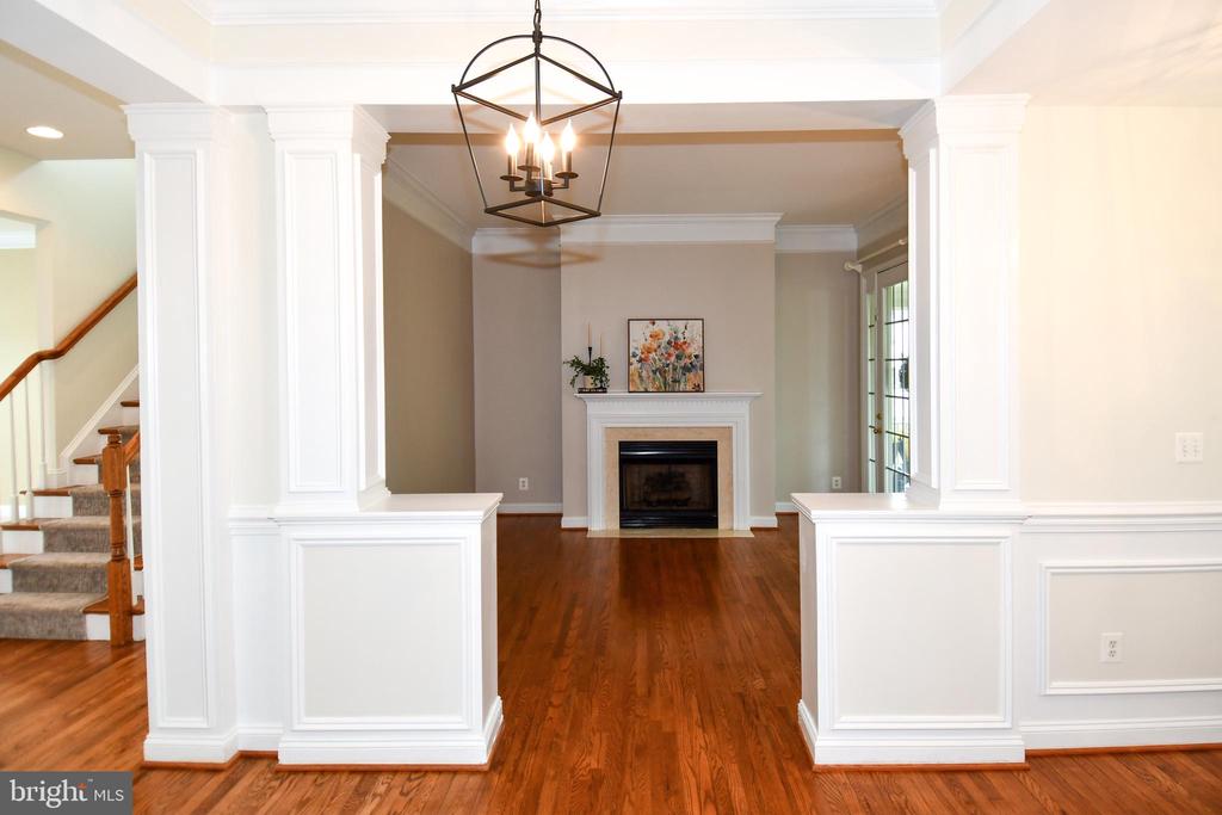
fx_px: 611
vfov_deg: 67.4
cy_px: 408
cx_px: 611
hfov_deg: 90.0
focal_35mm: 18
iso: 400
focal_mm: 12
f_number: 4
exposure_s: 1/60
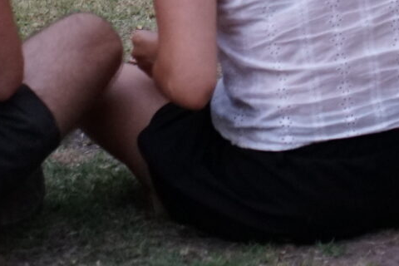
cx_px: 535
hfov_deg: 12.4
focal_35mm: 160
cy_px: -355
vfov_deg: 8.0
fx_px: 1773
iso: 2000
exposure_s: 1/160
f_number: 3.5
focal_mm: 30
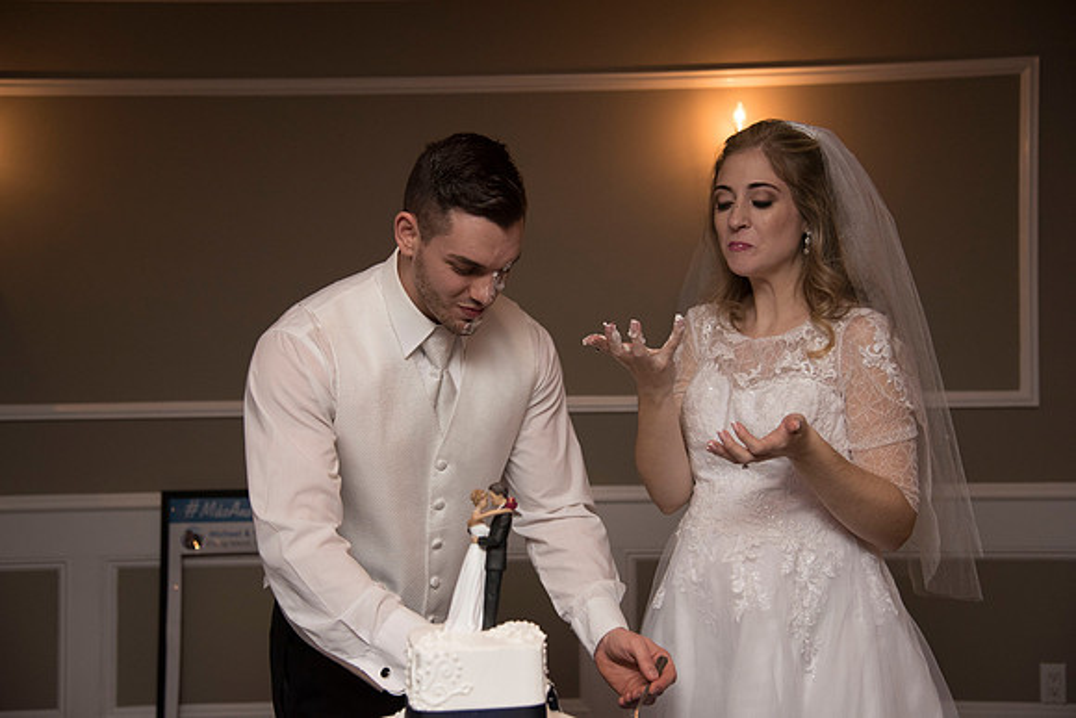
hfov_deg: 41.1
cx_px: 538
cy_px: 359
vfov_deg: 28.1
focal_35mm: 48
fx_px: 1435
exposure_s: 1/200
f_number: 4
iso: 2000
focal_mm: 48
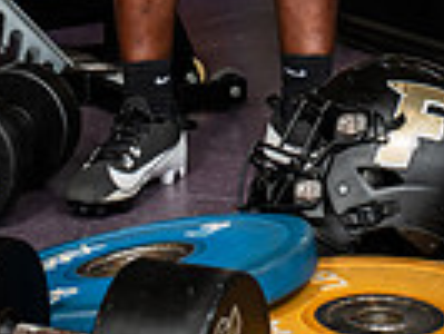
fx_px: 1669
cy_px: -411
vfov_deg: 10.2
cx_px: 214
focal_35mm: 130
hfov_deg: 15.2
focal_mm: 40
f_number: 5.6
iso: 500
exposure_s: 1/250
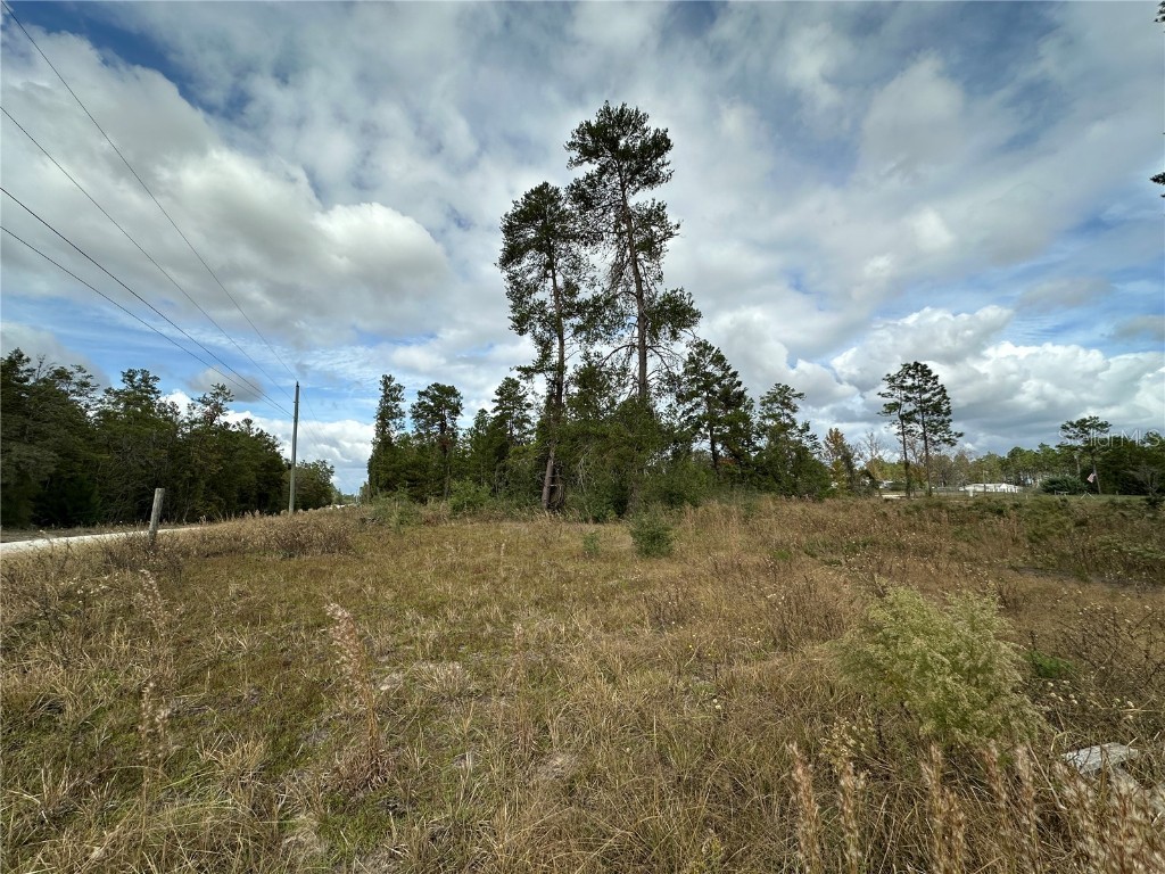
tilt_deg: +7.4
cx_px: 582
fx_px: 471
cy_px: 437
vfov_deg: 85.7
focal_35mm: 14
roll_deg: +0.3
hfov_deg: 102.1
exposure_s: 1/2132
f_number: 2.2
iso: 50
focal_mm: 2.22
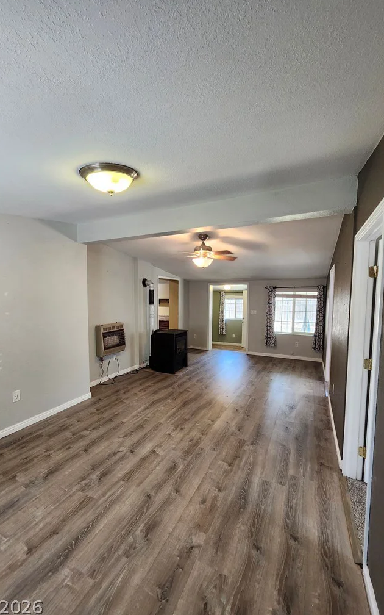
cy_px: 309
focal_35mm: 14
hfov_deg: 78.6
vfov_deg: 105.3
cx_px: 189
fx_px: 234
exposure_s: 1/60
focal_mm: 1.74
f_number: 2.2
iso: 320
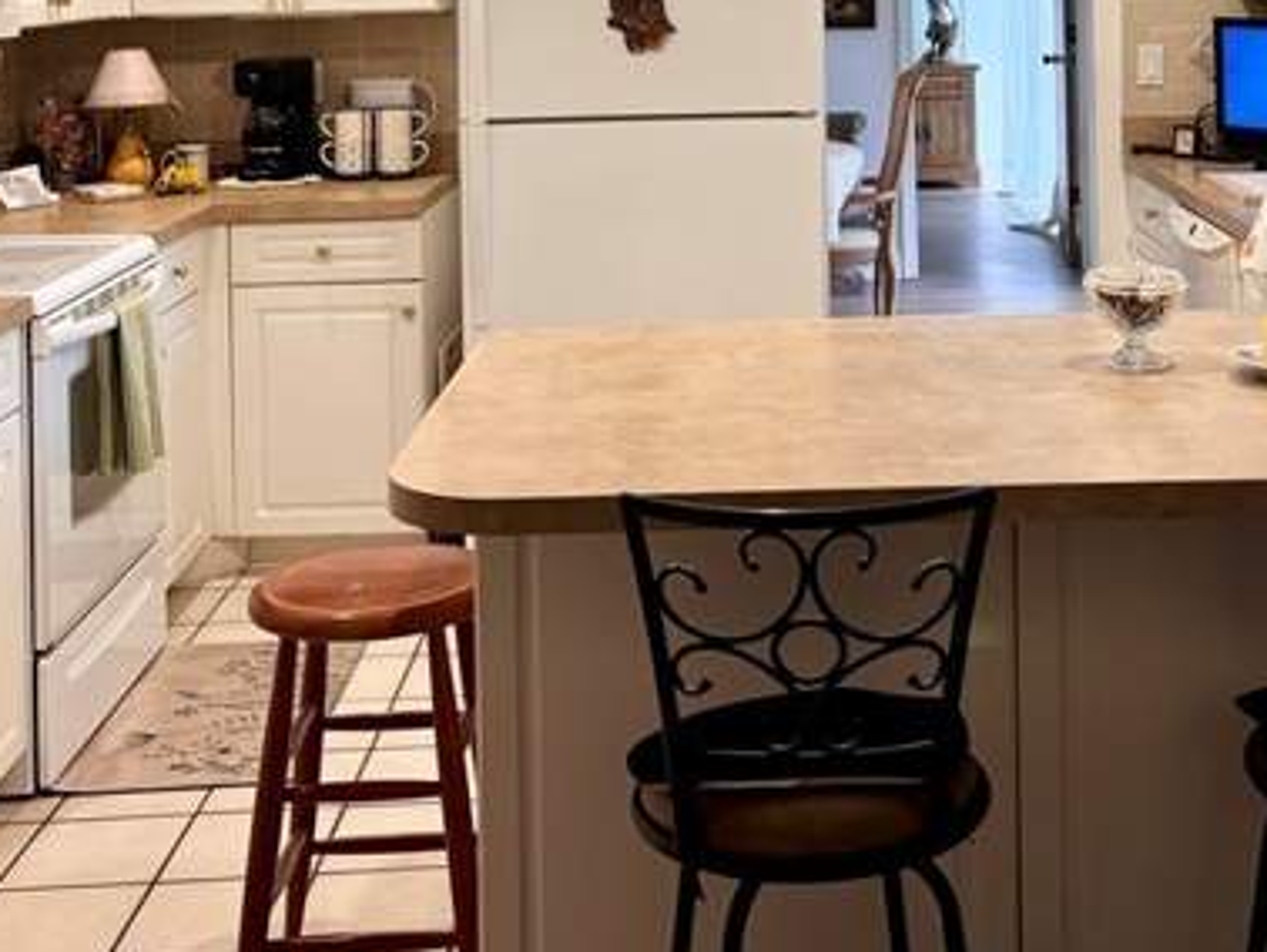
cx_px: 841
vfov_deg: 25.2
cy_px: -20
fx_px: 2014
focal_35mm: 55
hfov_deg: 34.6
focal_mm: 5.96
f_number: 1.6
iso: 125
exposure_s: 1/60
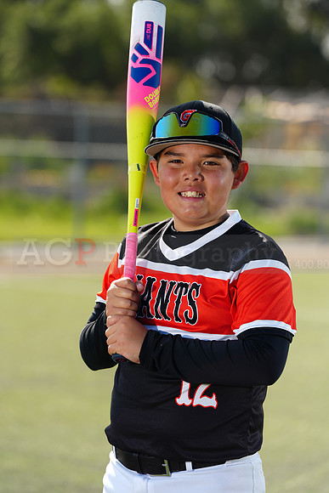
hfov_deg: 6.9
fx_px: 2740
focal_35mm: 200
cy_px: 246
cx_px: 164
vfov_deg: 10.3
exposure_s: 1/250
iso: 64
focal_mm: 200
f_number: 5
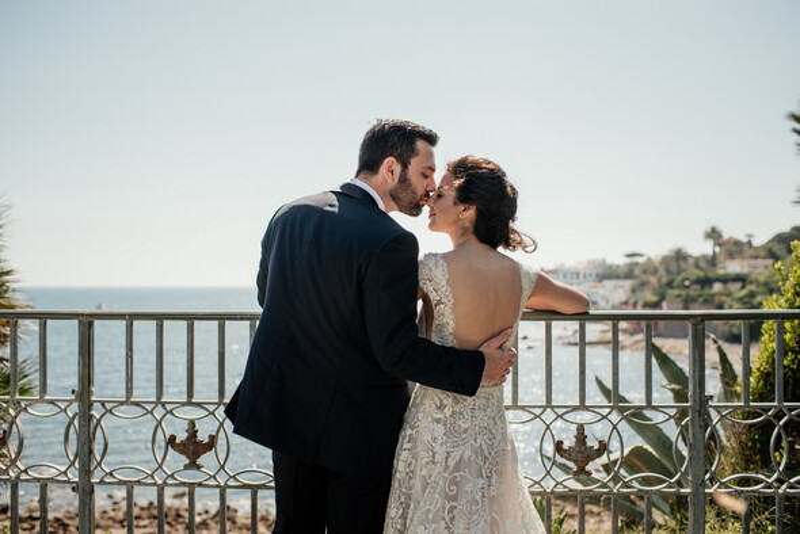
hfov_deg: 54.4
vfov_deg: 37.9
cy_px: 267
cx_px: 400
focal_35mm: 35
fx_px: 778
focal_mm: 35
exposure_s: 1/2500
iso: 160
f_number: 3.2
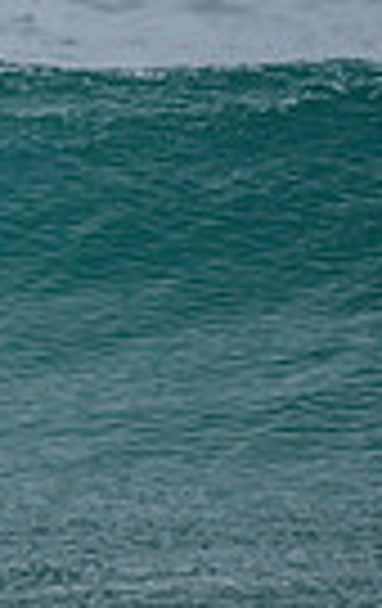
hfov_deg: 0.6
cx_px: -701
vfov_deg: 1.0
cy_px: -65
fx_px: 36171
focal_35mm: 2183
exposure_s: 1/2000
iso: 280
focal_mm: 500
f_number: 5.6
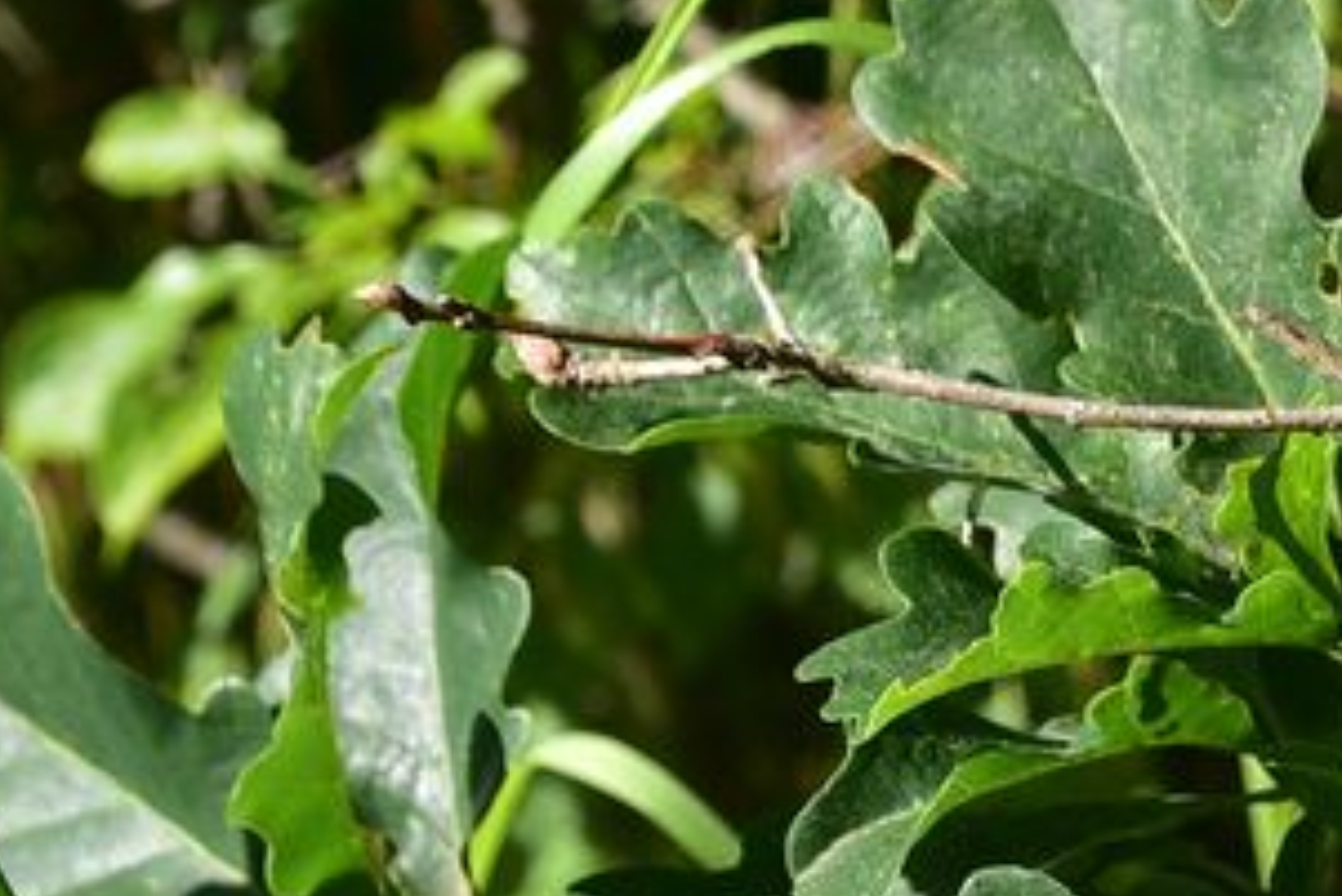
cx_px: 2336
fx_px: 8055
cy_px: 1134
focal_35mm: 216
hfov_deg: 9.1
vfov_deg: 6.3
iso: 160
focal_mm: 50
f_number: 11
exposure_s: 1/160
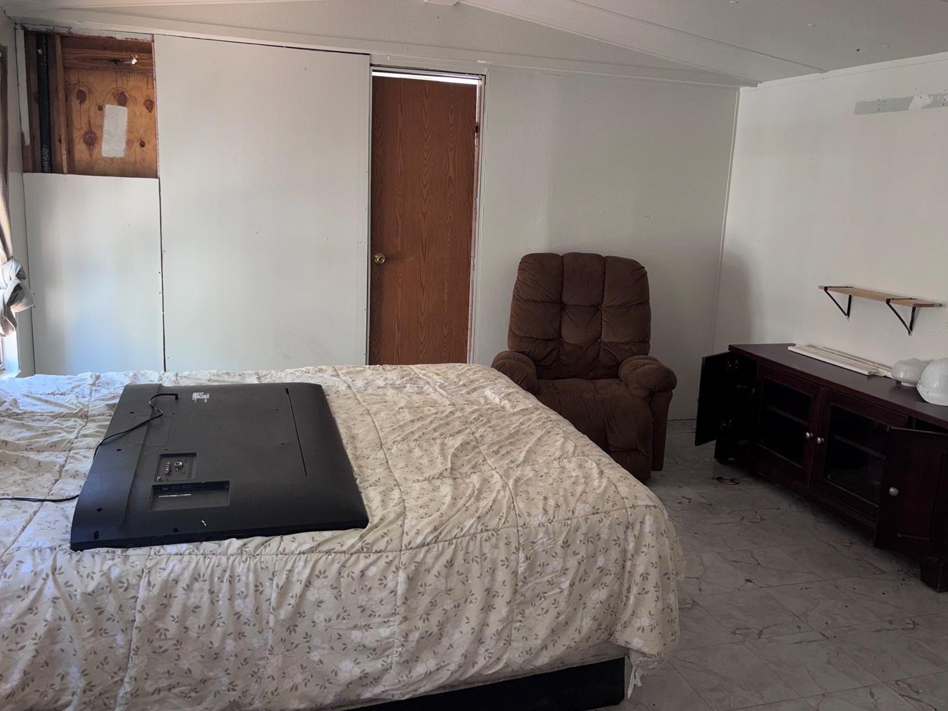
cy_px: 326
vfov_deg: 48.2
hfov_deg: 61.6
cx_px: 481
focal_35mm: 29
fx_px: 794
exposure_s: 1/27
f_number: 1.6
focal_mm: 5.96
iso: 64
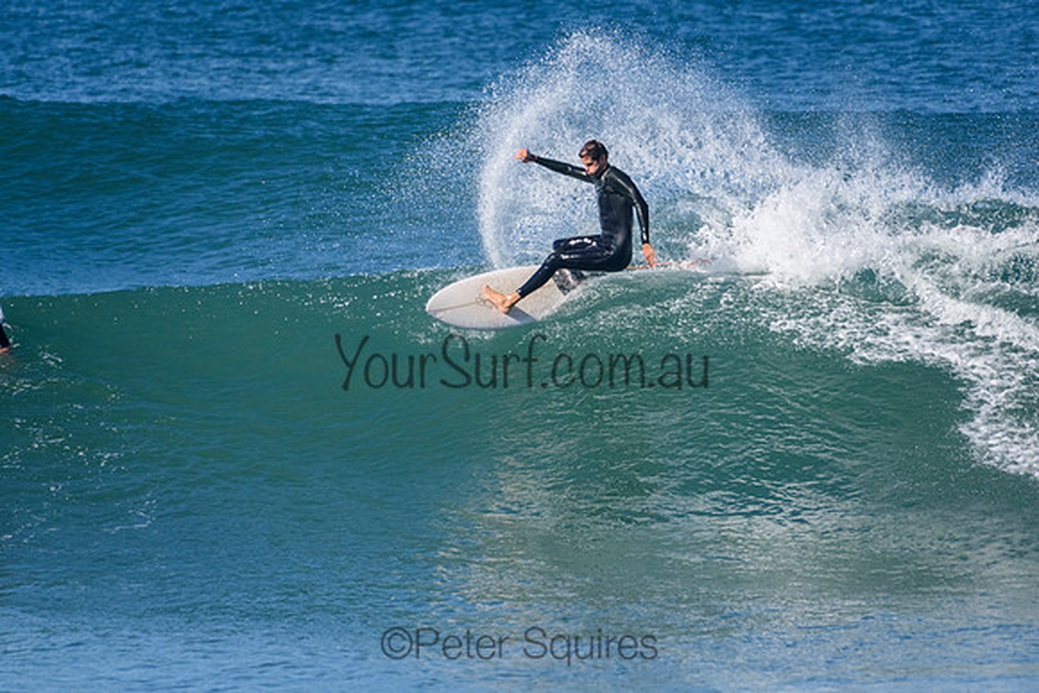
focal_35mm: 750
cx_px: 520
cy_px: 346
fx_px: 21653
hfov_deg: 2.7
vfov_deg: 1.8
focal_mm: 500
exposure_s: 1/4000
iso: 720
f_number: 5.6
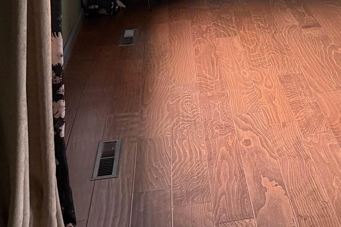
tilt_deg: -3.8
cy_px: -121
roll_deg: -1.2
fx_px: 729
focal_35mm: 77
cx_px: 462
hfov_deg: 22.9
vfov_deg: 16.1
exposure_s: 1/40
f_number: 1.78
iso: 640
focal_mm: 6.76
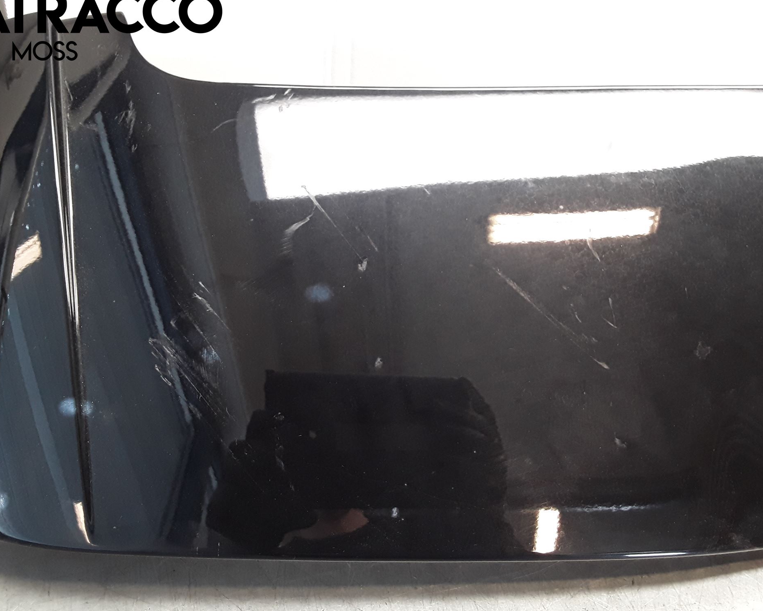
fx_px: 677
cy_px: 303
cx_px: 390
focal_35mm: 30
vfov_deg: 48.5
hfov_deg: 58.8
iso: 100
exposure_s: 1/50
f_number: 1.9
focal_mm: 2.91
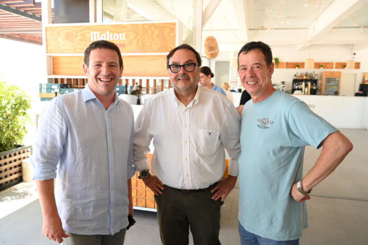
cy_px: 122
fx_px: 312
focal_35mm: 30
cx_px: 184
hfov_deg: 61.1
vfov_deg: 43.0
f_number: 5
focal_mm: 30.5
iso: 400
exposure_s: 1/125
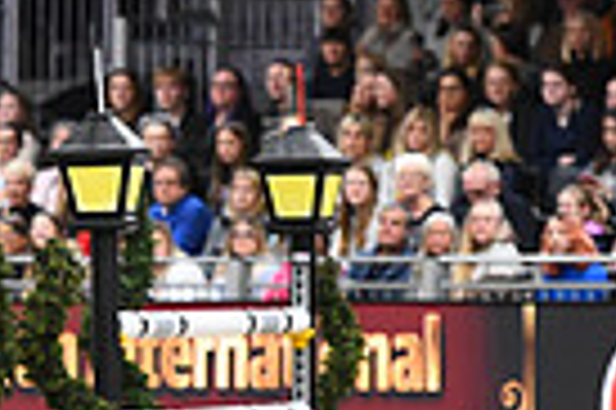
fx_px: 9759
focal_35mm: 571
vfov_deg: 2.4
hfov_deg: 3.6
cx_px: -656
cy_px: 189
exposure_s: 1/800
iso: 5000
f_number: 3.5
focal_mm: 135
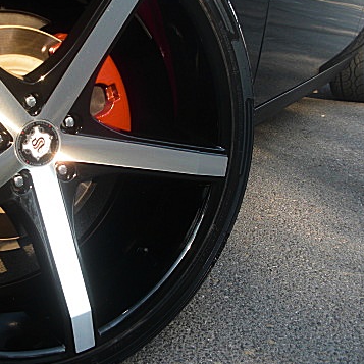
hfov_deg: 29.6
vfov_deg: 30.0
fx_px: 678
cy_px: 150
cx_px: 98
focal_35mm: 57
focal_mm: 6.3
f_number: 2.8
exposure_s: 1/60
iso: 50
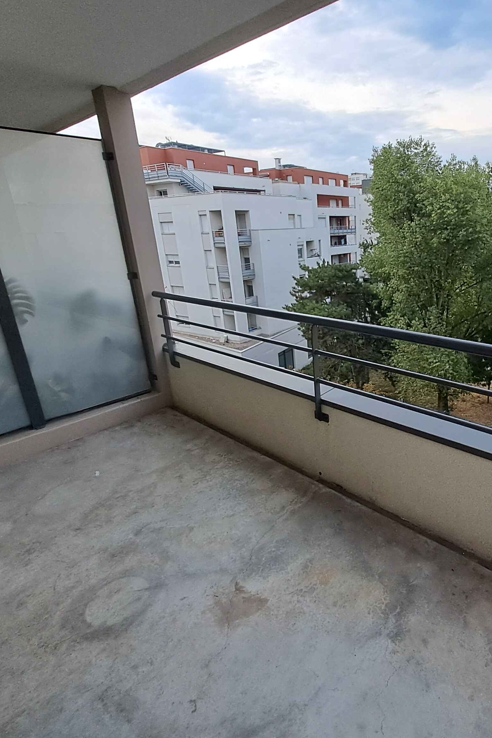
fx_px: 390
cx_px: 359
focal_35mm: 19
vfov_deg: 86.9
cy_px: 359
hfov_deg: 61.5
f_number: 2.2
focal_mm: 1.42
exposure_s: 1/536
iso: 40
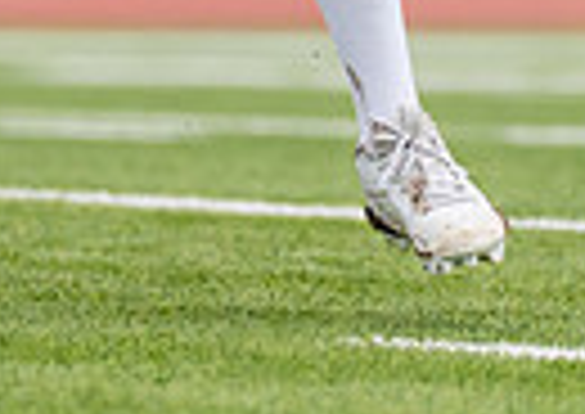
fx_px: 23917
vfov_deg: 1.0
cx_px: 208
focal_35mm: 1444
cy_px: -379
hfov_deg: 1.4
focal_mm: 200
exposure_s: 1/2000
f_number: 2.8
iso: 500
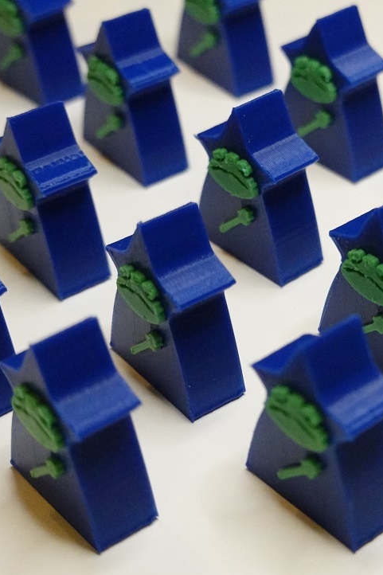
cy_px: 290
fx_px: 1405
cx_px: 320
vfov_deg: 23.1
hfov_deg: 15.4
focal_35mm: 88
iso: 4000
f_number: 4
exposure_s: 1/1000
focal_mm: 21.56
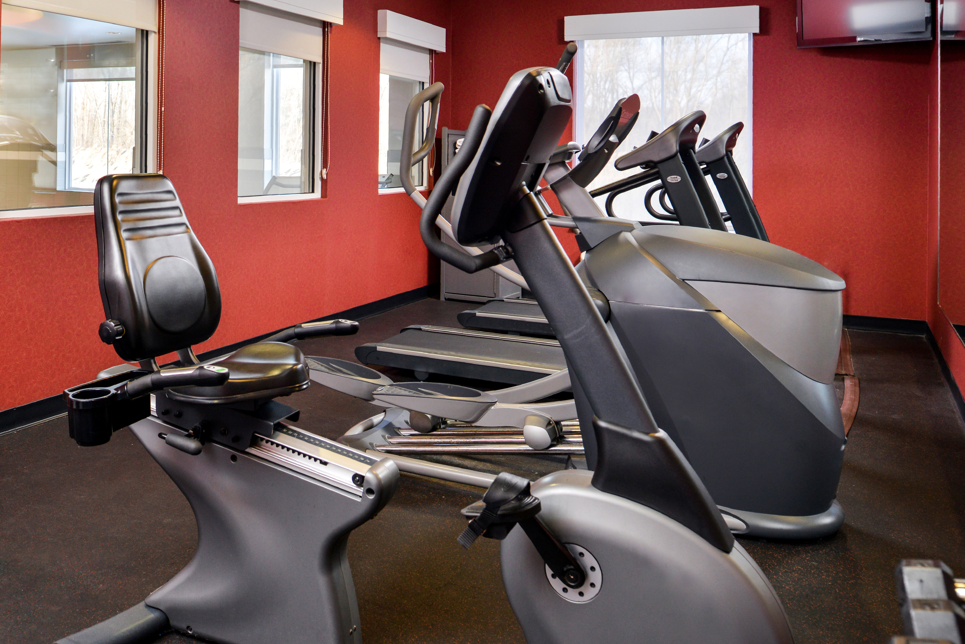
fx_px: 885
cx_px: 333
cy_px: 309
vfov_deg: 40.0
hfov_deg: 56.2
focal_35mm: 33
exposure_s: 1/40
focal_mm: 24
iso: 400
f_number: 6.3
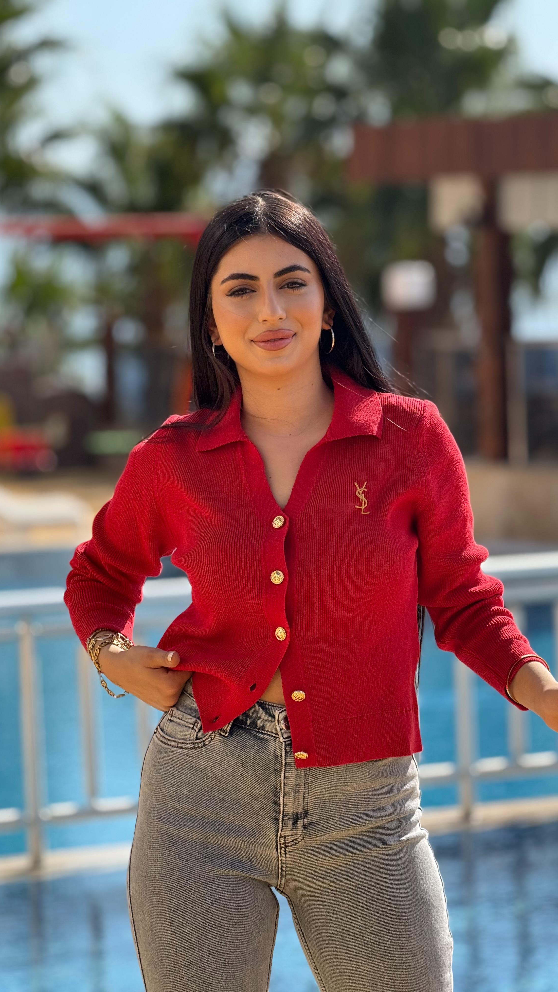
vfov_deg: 16.4
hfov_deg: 9.3
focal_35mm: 131
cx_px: 323
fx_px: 3446
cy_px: 495
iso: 50
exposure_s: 1/1130
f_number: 2.8
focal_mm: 15.66
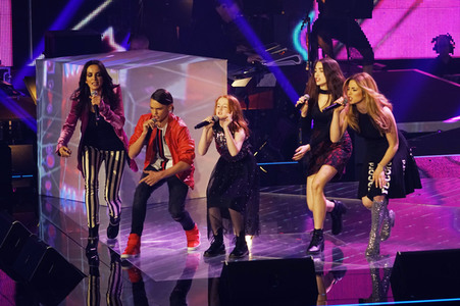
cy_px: 153
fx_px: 2554
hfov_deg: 10.3
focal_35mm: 200
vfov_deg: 6.9
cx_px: 230
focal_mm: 200
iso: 1600
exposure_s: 1/250
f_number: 3.5
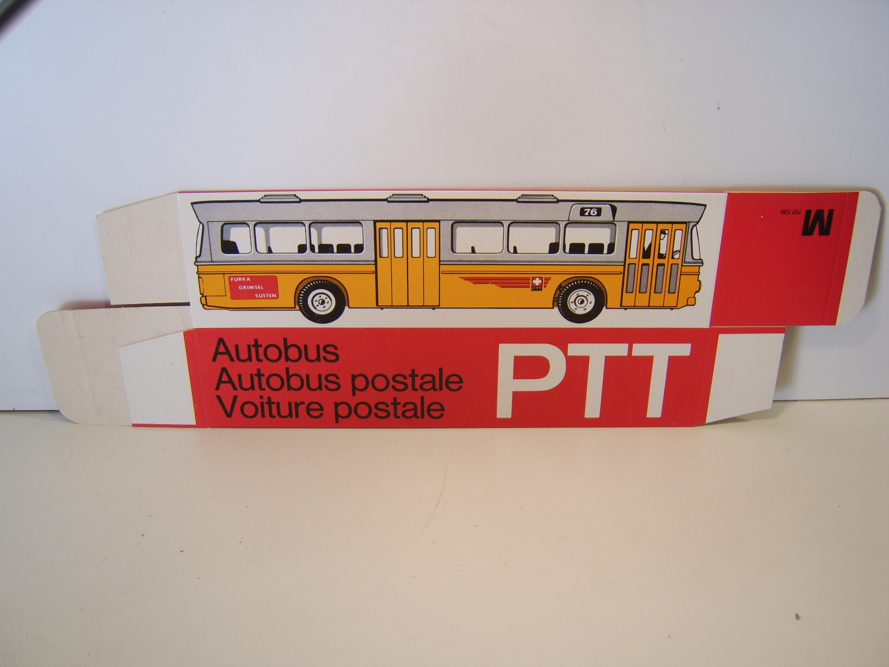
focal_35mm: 31
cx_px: 444
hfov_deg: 58.4
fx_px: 796
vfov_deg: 45.4
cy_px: 334
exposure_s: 1/92
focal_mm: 8.13
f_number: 2.7
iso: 71
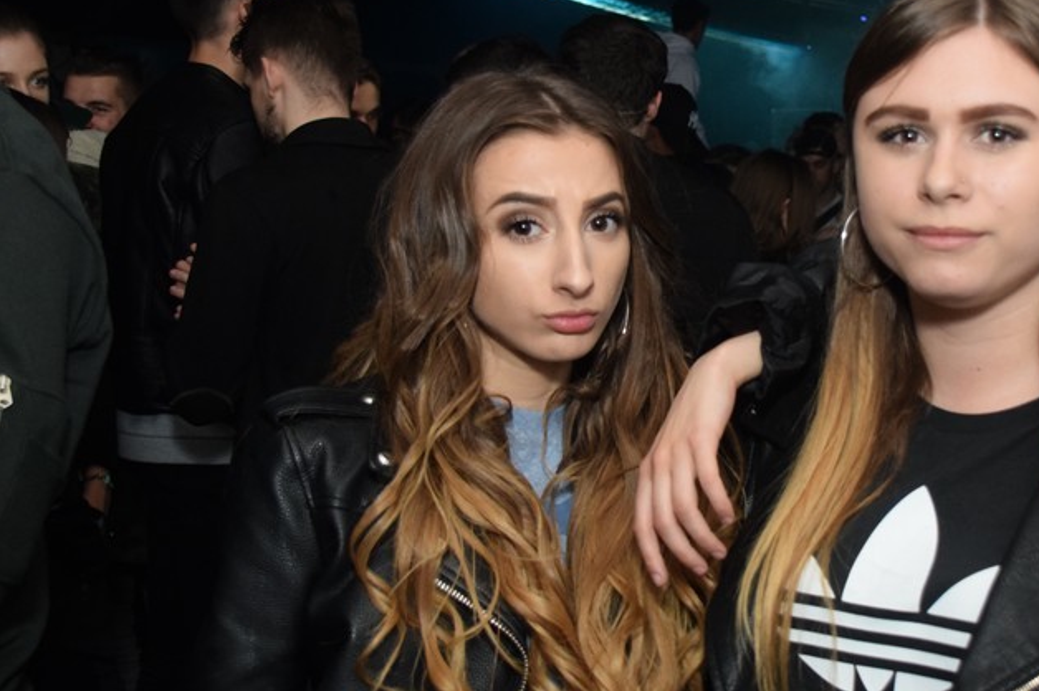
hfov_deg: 33.9
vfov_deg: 23.4
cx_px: 755
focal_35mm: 58
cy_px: 324
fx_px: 1673
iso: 1600
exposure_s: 1/40
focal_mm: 24
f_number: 4
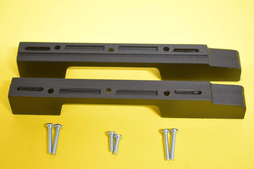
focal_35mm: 69
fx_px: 487
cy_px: 84
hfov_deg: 29.2
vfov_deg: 19.7
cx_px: 127
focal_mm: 46
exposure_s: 1/60
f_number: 5.3
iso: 3200
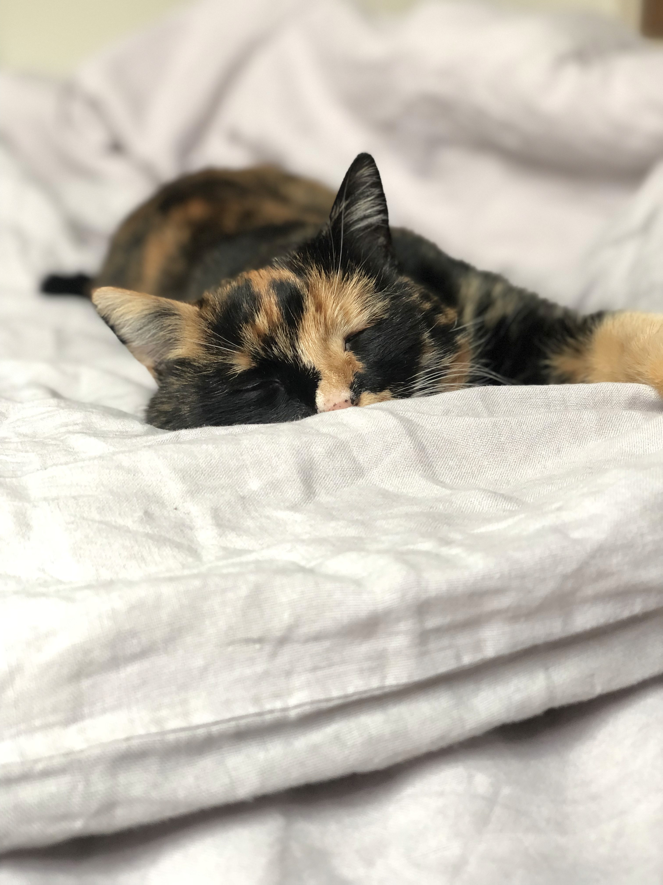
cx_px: 332
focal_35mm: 52
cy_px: 442
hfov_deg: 28.0
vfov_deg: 36.8
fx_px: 1328
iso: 100
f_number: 2.4
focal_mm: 6
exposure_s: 1/60
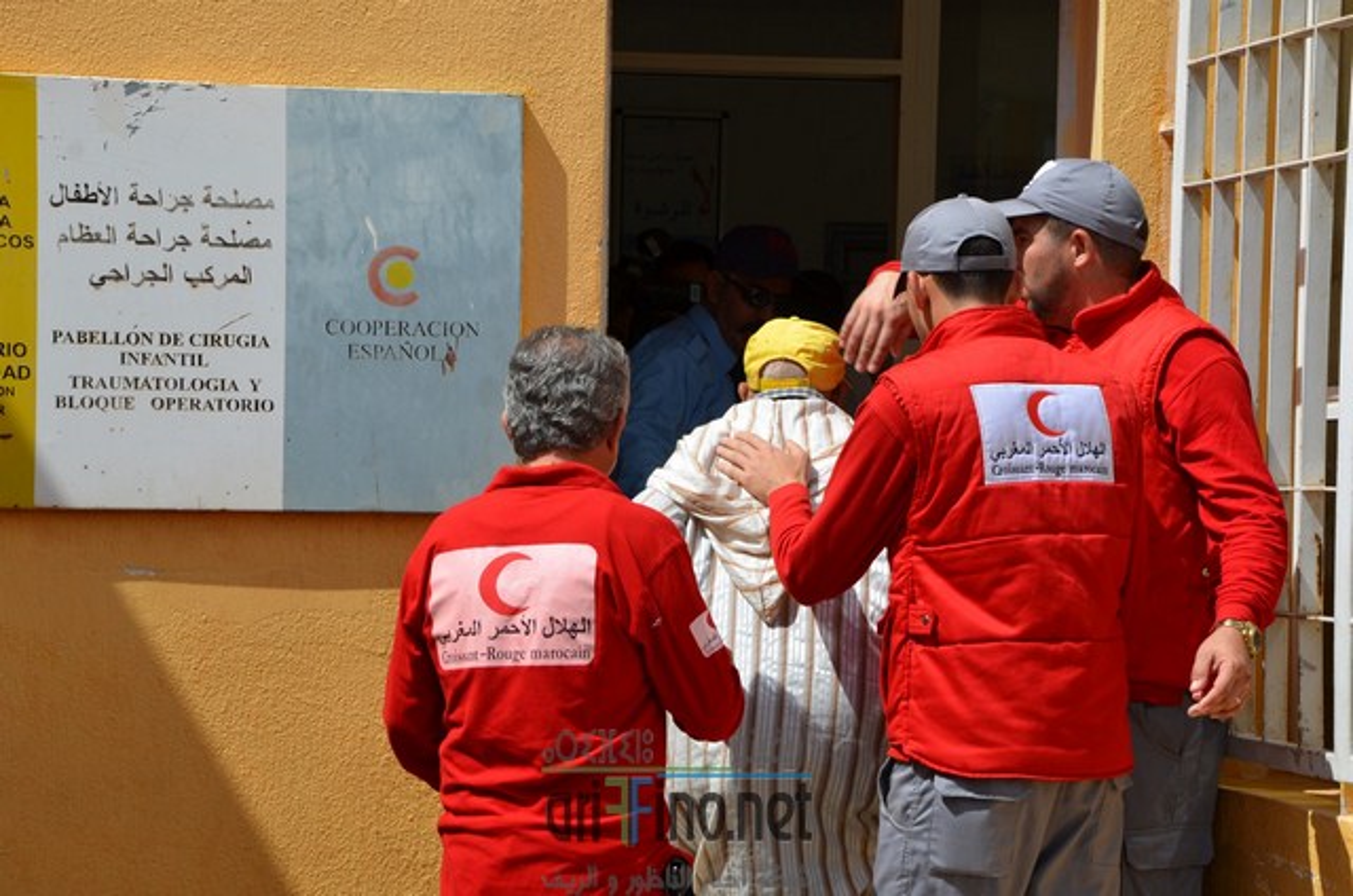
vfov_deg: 17.4
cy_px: 448
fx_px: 2926
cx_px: 676
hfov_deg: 26.0
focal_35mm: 78
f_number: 9
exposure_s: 1/320
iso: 100
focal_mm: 52
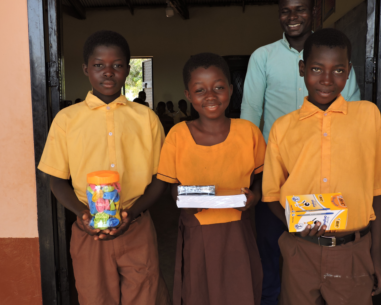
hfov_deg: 49.1
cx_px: 199
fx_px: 417
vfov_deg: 40.1
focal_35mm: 37
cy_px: 154
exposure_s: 1/160
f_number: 3.3
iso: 100
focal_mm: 6.2
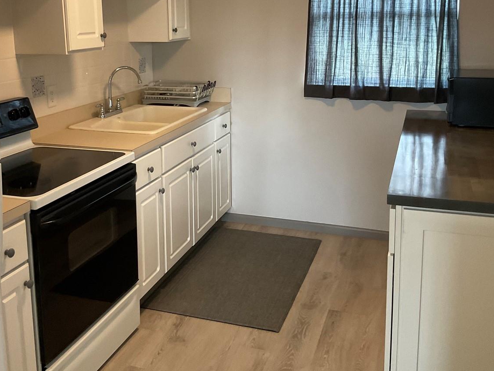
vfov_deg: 34.7
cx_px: 211
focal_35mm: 41
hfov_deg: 45.6
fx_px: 585
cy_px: 118
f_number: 1.8
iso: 125
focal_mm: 3
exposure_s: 1/60
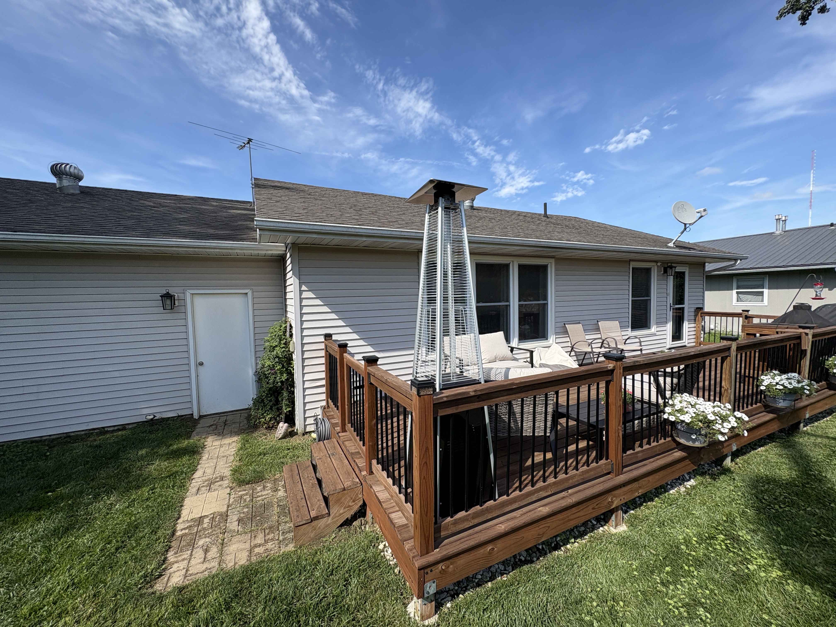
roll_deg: +1.3
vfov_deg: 85.7
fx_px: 338
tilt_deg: -3.9
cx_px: 418
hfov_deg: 102.1
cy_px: 314
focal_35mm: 14
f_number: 2.2
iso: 40
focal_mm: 2.22
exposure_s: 1/1160
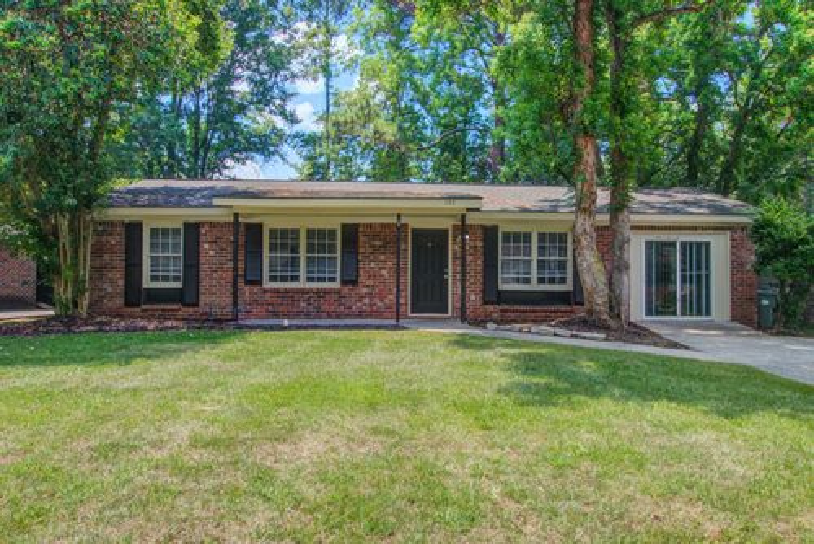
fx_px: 339
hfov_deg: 100.4
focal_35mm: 15
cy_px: 272
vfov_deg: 77.4
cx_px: 407
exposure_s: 1/1000
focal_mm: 10
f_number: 8
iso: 400
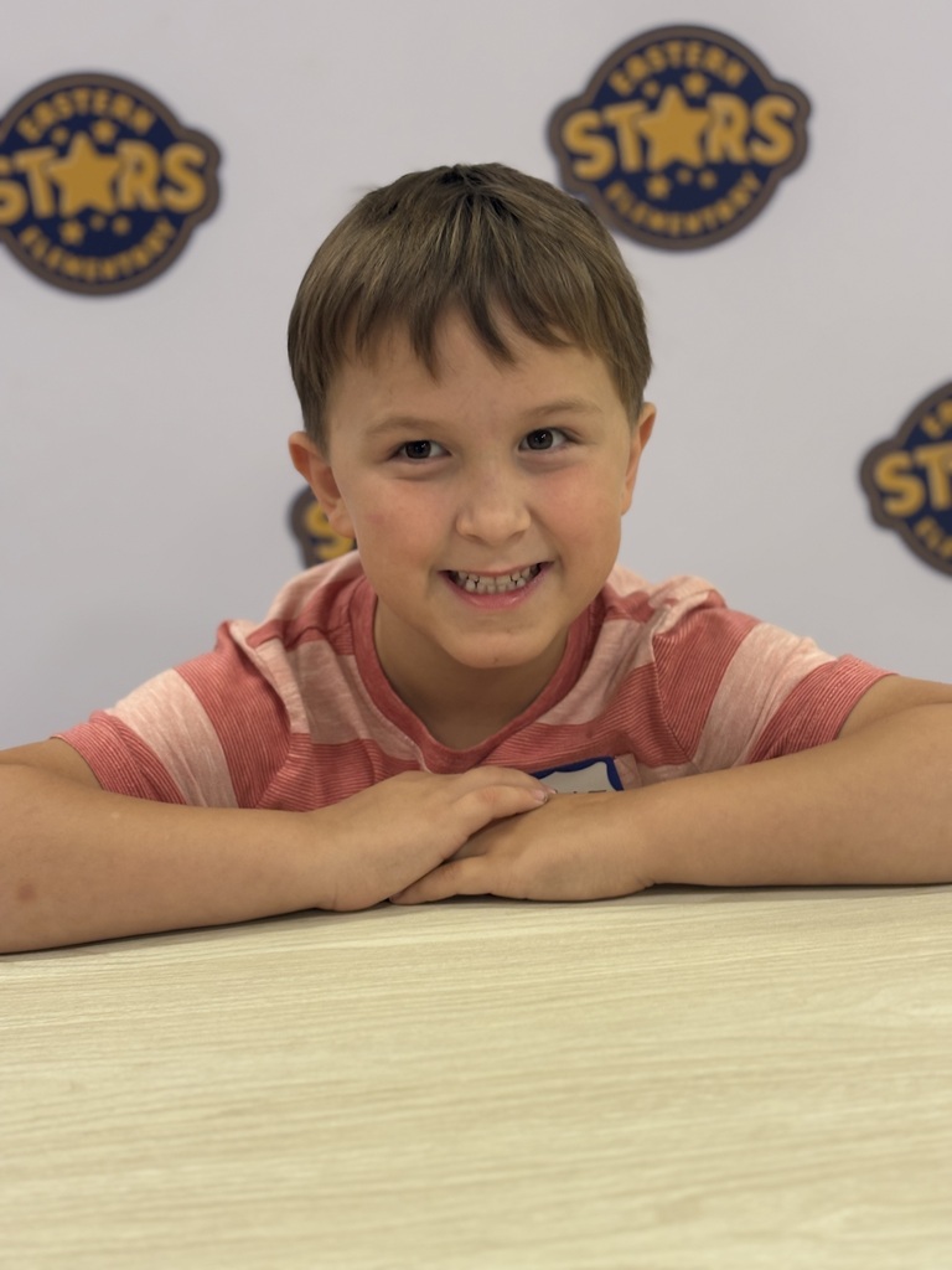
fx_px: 1907
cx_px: 476
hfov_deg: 28.0
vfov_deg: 36.8
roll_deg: +4.4
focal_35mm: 52
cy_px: 635
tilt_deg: -10.0
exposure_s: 1/60
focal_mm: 5.96
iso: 125
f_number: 1.6
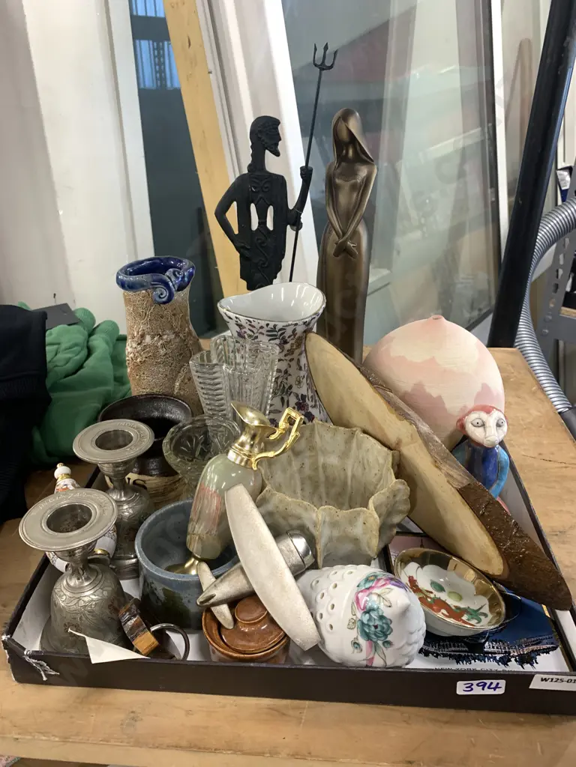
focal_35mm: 26
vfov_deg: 67.3
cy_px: 384
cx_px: 288
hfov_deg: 53.1
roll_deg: -2.3
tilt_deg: -27.9
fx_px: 577
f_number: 1.8
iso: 125
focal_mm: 4.25
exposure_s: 1/50
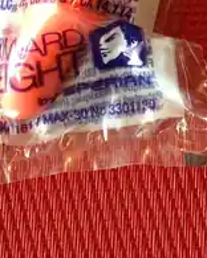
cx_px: 264
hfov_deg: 8.7
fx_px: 1340
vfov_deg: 10.5
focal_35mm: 175
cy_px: -165
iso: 100
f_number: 2.4
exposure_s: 1/120
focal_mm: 4.28
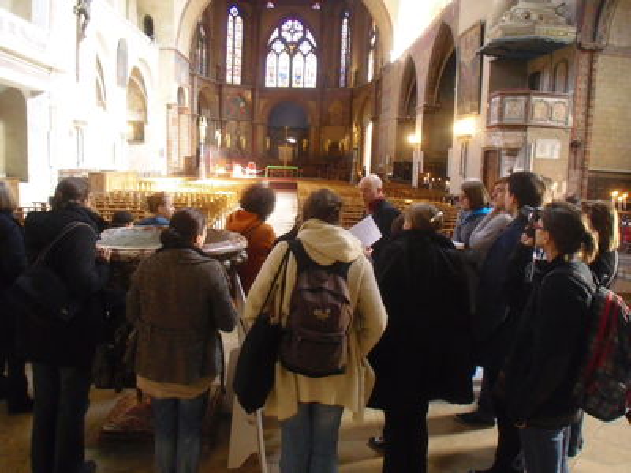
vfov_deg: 49.7
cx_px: 316
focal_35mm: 28
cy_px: 236
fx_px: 510
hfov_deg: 63.4
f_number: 2.6
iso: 400
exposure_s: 1/6
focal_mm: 4.65
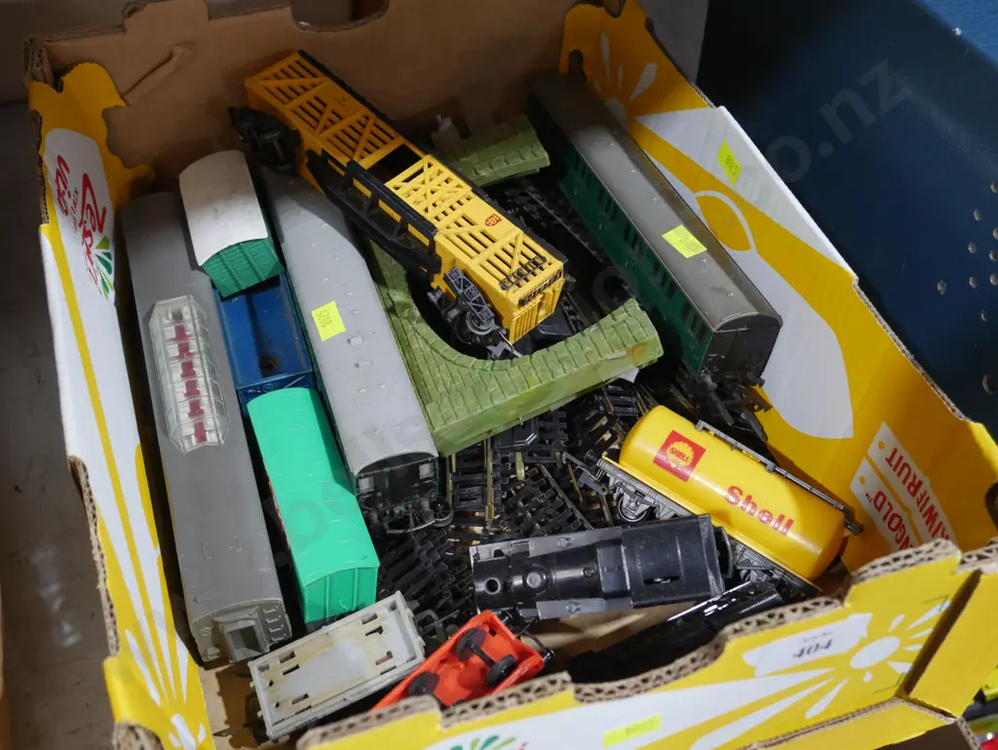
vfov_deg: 34.4
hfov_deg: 44.8
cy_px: 375
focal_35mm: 42
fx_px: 1211
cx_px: 499
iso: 1000
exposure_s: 1/60
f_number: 4.6
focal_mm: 21
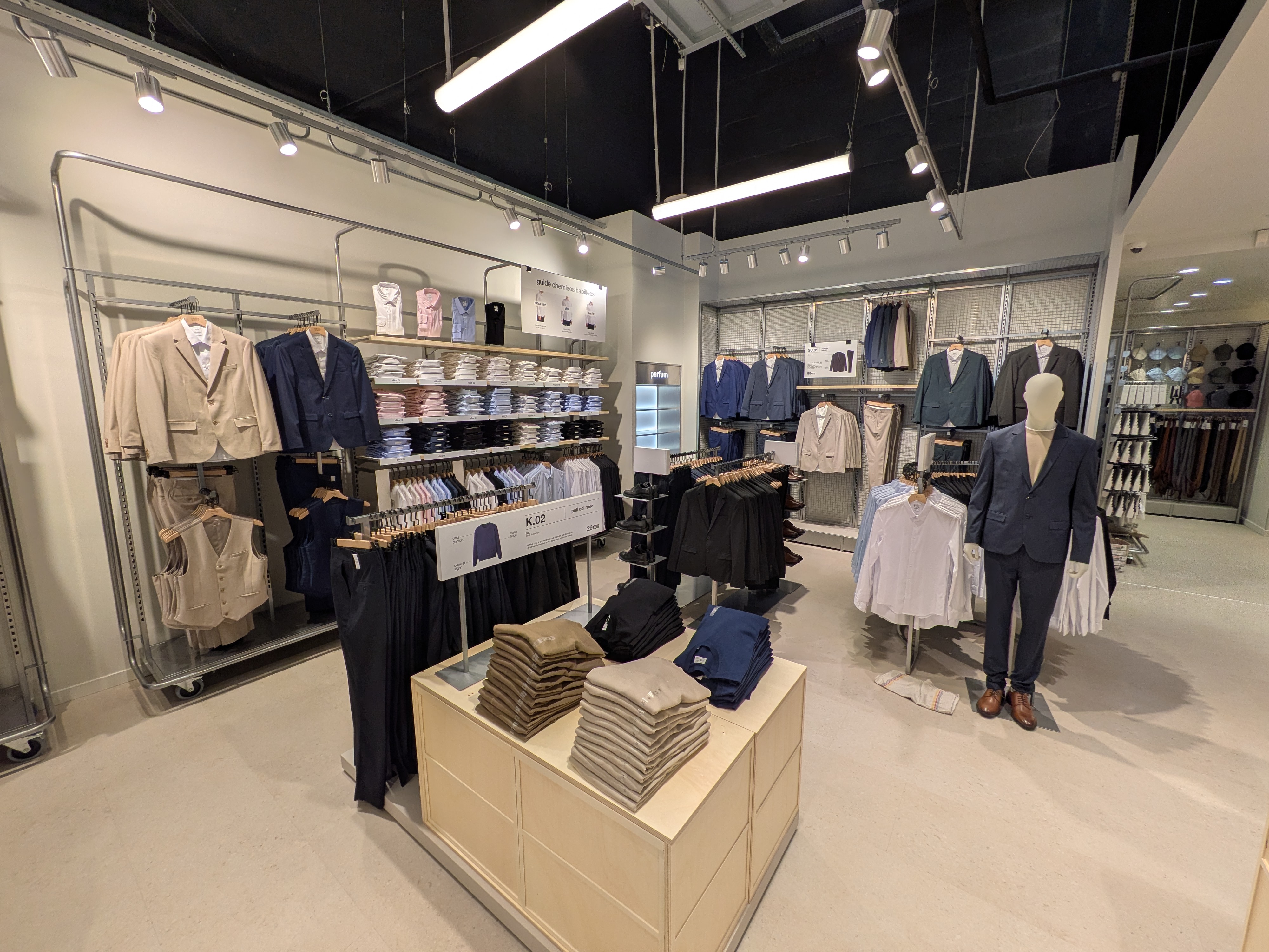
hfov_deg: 102.1
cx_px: 634
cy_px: 476
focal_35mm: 14
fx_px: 513
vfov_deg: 85.7
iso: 51
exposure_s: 1/198
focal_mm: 1.83
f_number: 2.2
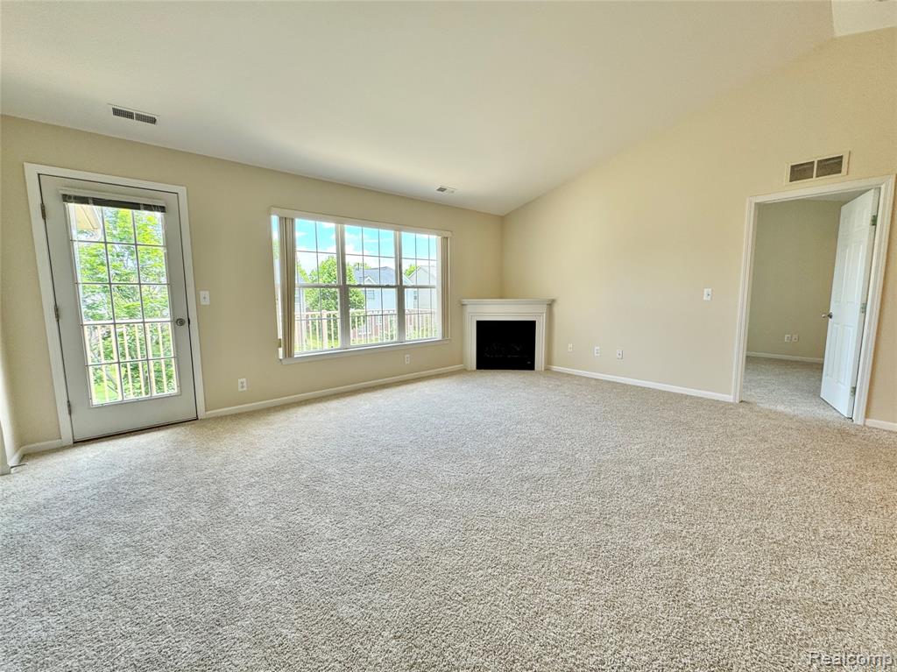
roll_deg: +0.6
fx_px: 363
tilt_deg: -6.5
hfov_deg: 102.1
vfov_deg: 85.6
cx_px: 448
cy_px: 336
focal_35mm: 14
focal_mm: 2.22
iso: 40
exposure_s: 1/99
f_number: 2.2
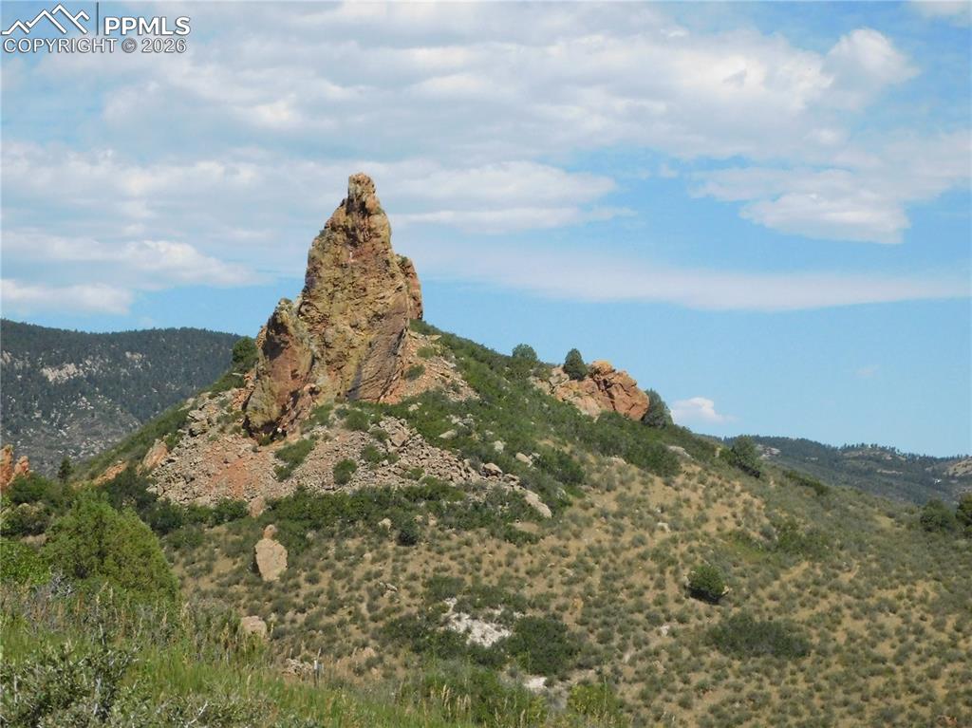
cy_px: 364
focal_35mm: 99
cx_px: 486
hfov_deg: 19.8
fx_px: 2779
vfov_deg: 14.9
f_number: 9.2
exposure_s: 1/1500
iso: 800
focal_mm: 17.6
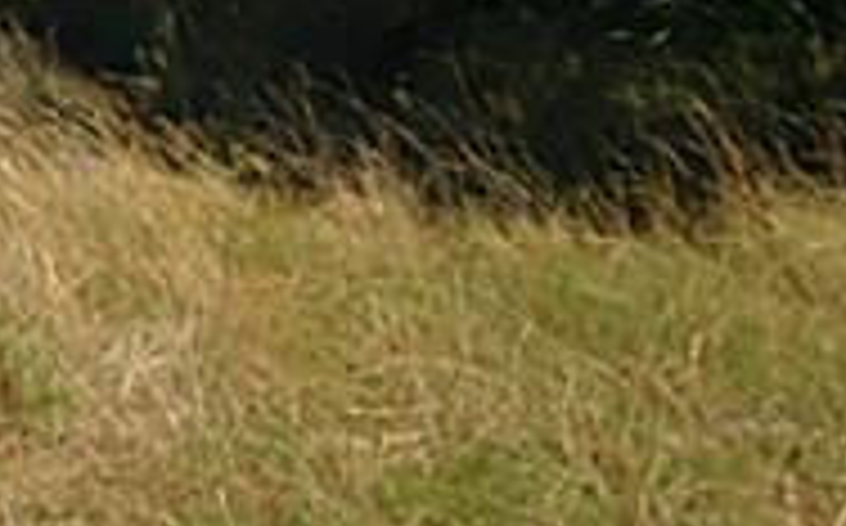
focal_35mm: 191
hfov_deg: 9.8
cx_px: -1130
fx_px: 4398
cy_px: -45
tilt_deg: -6.6
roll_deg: +2.9
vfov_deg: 6.8
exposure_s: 1/1748
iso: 50
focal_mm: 4.12
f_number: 2.4
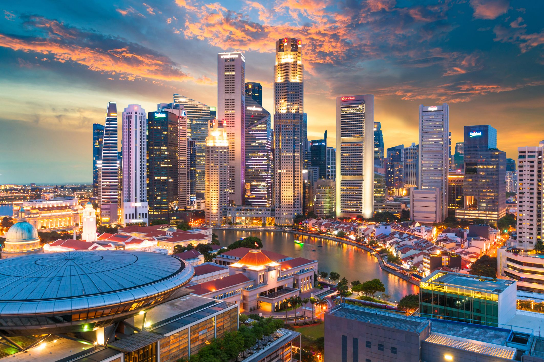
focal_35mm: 30
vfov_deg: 43.5
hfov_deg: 62.0
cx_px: 272
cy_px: 181
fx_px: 453
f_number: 7.1
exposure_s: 1.6
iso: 200
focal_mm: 20
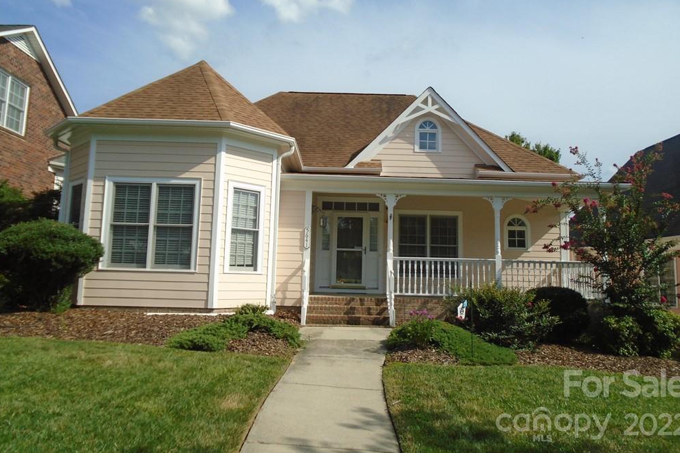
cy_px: 206
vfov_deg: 46.3
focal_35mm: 28
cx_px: 350
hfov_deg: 65.5
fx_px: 529
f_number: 8
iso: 100
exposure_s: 1/250
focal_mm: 4.6
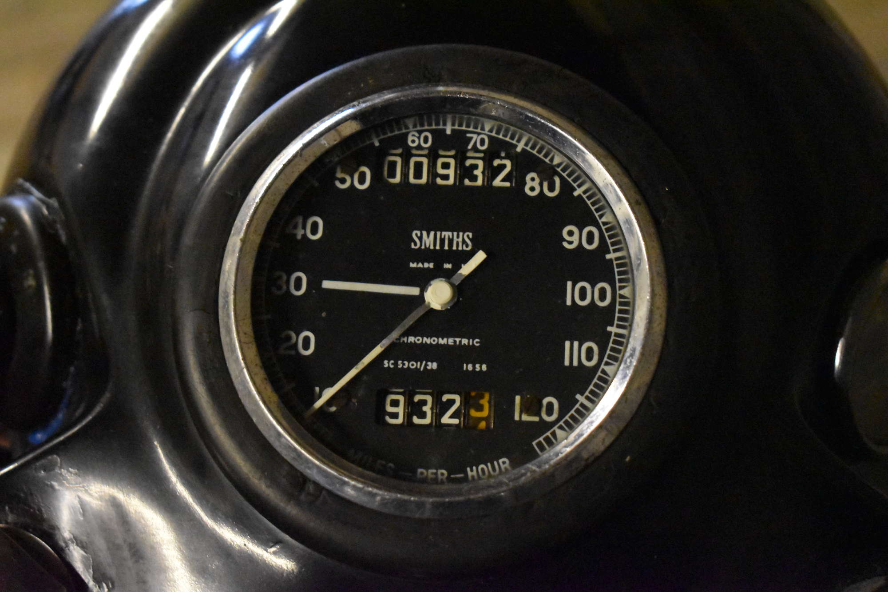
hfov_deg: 28.1
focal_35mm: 72
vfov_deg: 18.9
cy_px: 296
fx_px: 1776
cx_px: 444
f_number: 5.3
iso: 12800
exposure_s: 1/100
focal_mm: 48
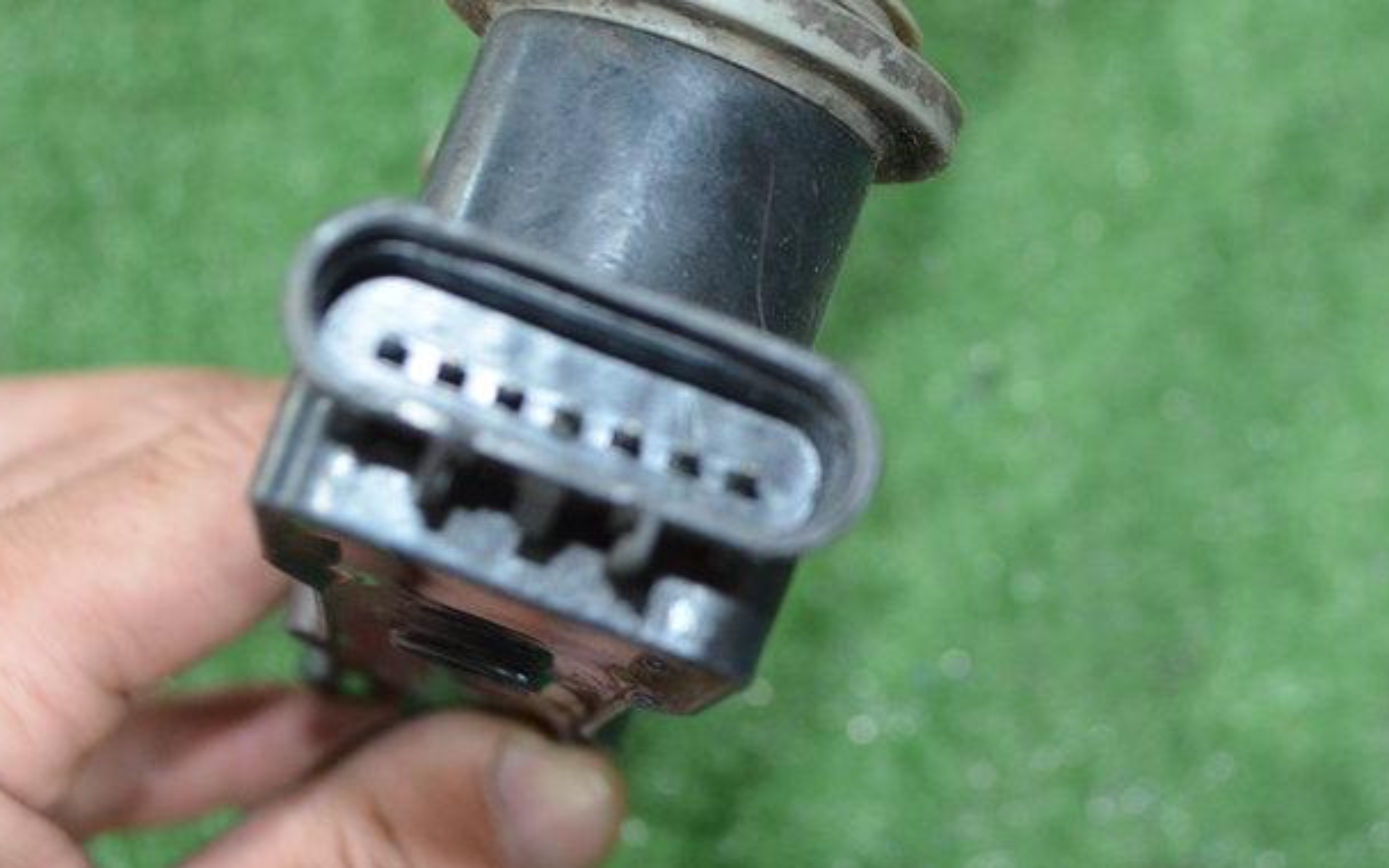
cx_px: 886
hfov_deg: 23.0
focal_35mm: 90
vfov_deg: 14.5
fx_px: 3401
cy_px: 299
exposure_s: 1/60
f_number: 5
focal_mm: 35
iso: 1800
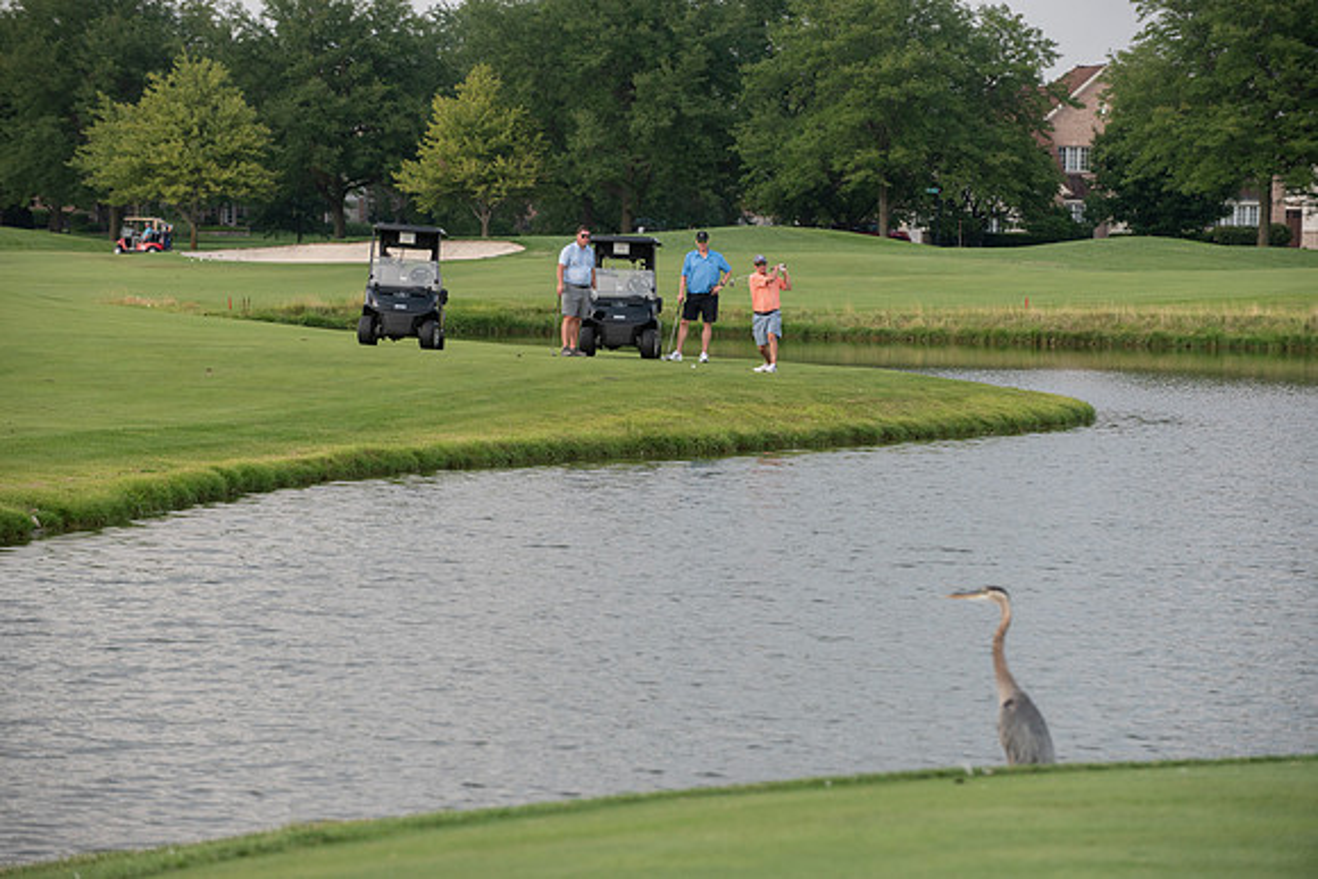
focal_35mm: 160
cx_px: 659
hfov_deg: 12.8
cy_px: 440
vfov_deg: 8.6
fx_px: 5859
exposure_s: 1/1000
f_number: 5
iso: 250
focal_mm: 160
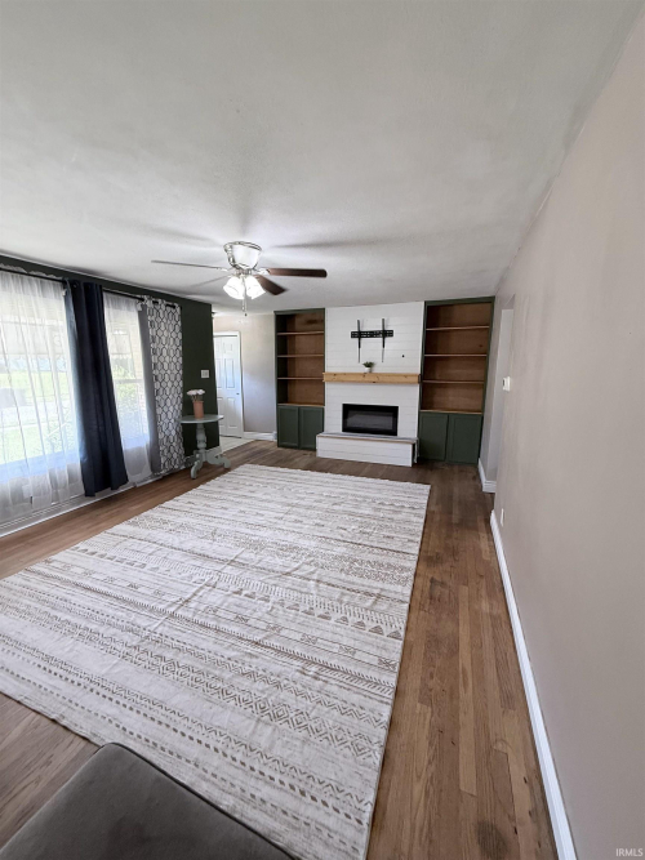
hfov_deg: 85.7
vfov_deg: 102.1
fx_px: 348
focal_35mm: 14
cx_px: 322
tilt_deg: -10.3
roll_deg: -0.9
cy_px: 430
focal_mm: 2.22
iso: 400
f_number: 2.2
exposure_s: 1/95
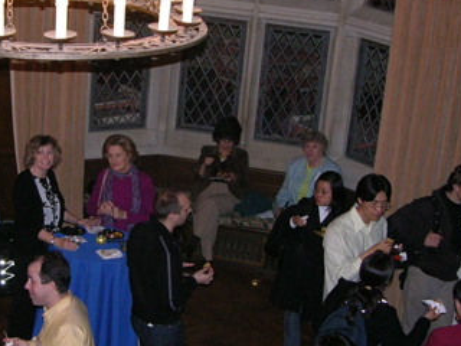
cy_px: 217
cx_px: 114
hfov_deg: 23.9
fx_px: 1079
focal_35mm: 81
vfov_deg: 18.2
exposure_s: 1/60.1
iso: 200
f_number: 2.8
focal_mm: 8.9
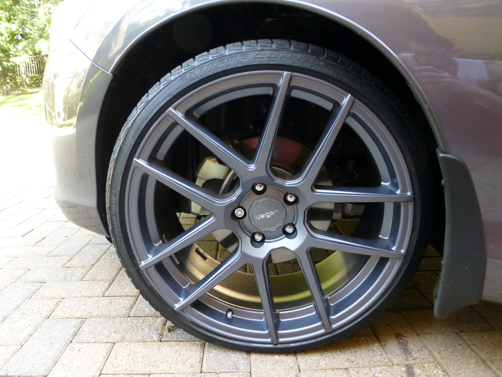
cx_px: 251
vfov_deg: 56.8
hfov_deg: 71.6
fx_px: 348
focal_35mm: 24
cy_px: 188
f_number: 3.3
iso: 400
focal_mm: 4.3
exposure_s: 1/60
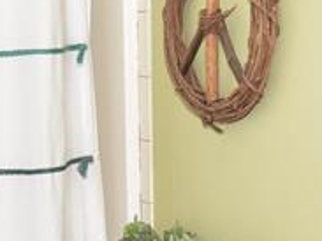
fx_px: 902
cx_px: 172
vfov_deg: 15.1
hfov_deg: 20.2
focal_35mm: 97
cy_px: 200
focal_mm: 18
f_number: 7.1
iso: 400
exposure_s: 1/60
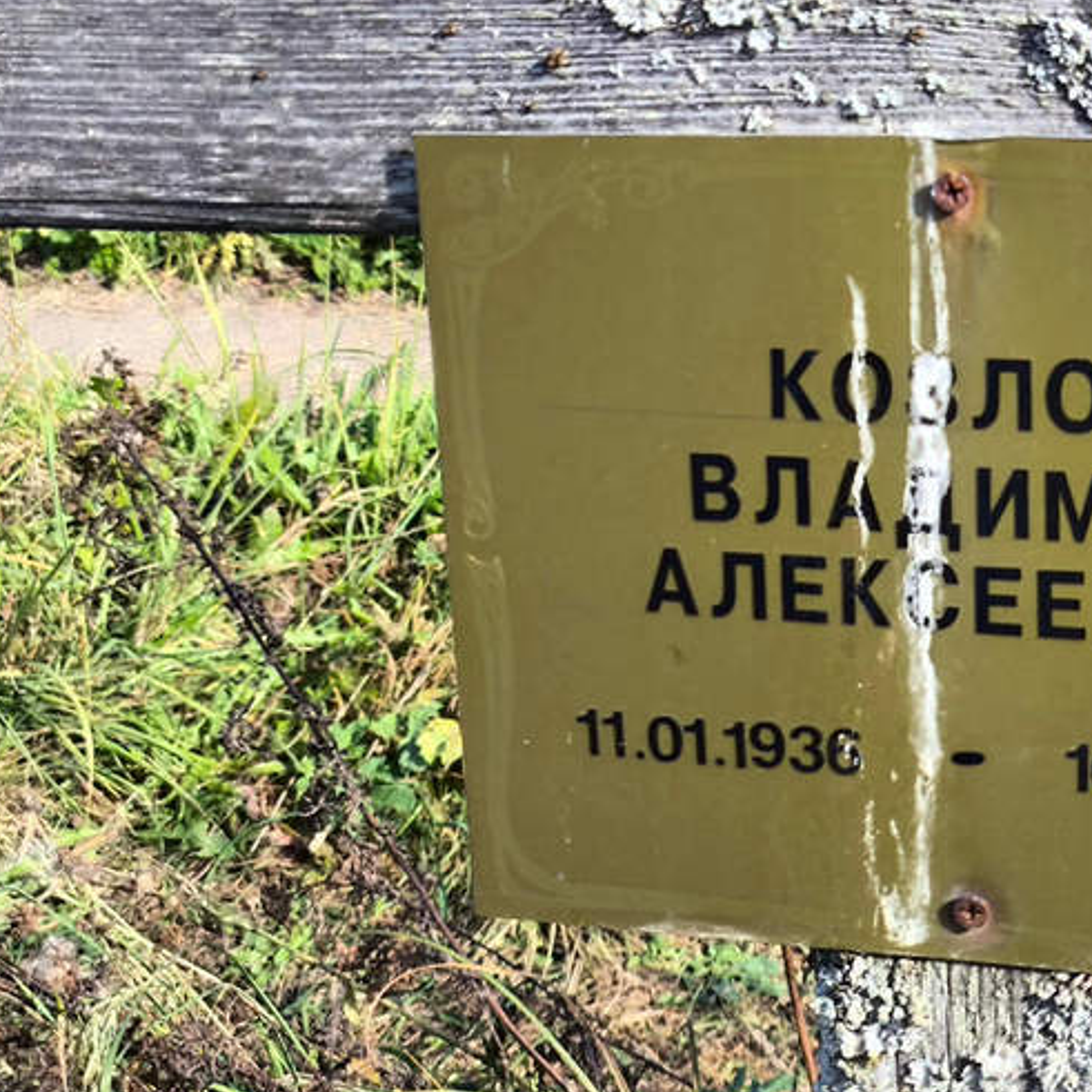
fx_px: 2570
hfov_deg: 23.8
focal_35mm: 72
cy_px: 489
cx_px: 768
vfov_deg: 24.0
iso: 50
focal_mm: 4.71
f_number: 1.7
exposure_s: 1/499
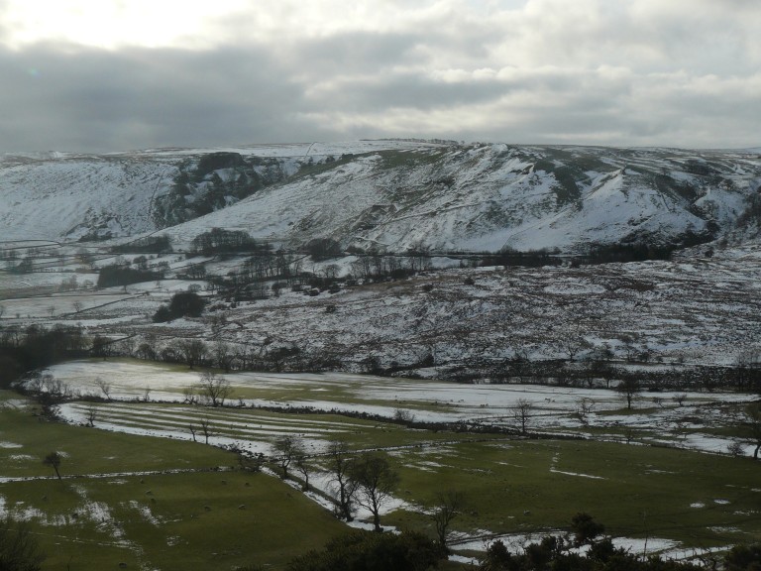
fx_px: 1011
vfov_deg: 31.5
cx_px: 380
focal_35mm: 46
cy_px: 286
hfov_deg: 41.2
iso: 100
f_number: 5.6
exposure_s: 1/400
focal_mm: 7.6
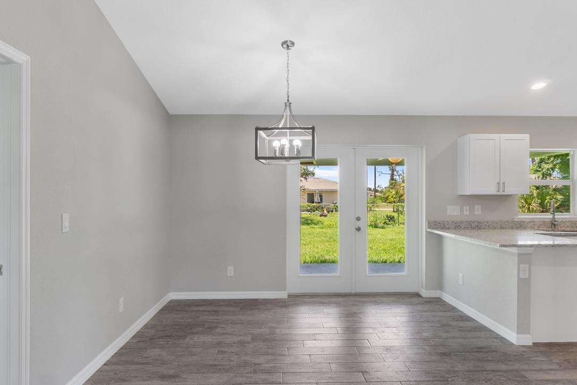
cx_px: 289
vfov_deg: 57.2
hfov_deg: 78.6
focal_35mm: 22
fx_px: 353
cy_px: 198
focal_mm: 10
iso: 100
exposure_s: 1/1.67
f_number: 8
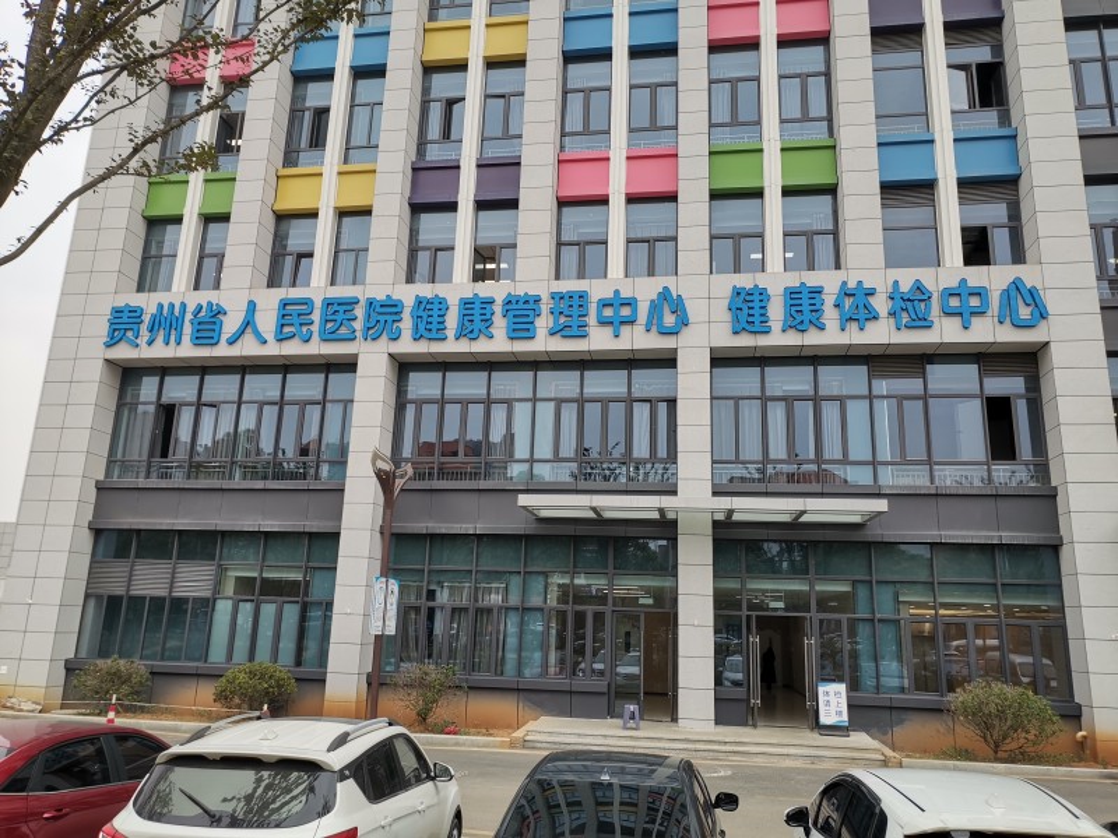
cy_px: 419
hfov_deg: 67.3
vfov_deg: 53.1
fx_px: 840
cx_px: 559
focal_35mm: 26
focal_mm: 5.5
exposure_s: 1/302
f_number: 1.8
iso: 50
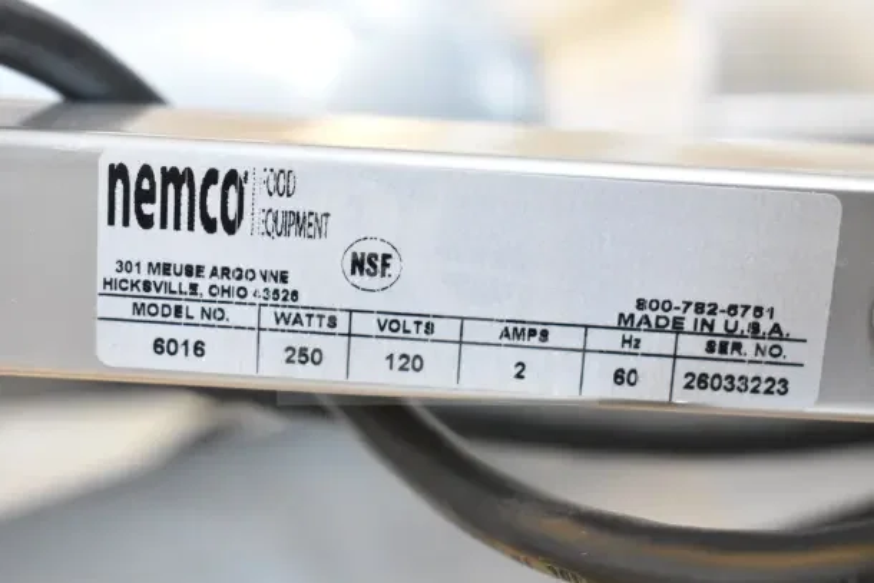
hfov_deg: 33.4
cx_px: 437
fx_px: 1457
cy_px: 292
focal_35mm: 60
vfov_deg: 22.6
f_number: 5
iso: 4000
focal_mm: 40
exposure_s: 1/60
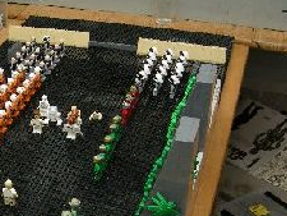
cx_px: 29
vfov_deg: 18.2
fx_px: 664
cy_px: 186
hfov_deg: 23.8
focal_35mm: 80
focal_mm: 7.5
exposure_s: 1/60
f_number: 2.7
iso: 64
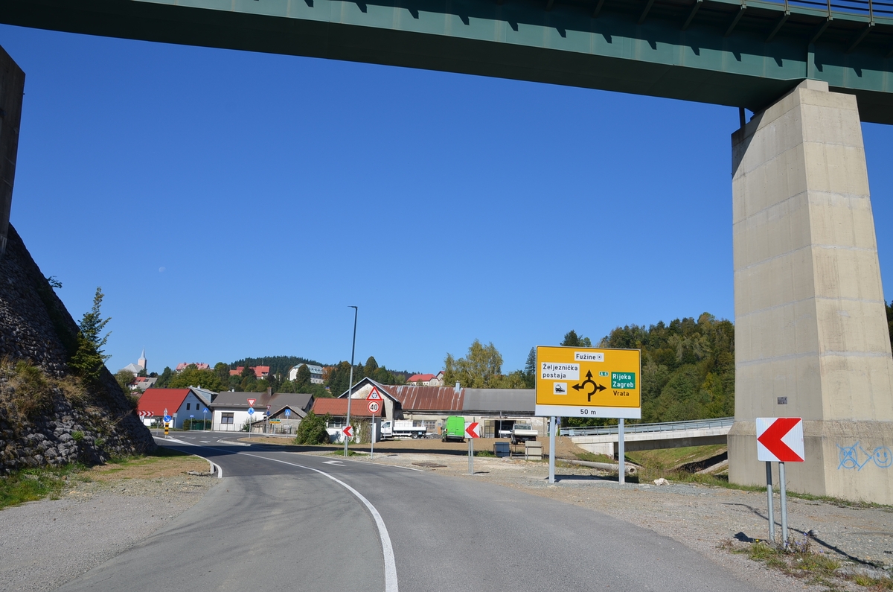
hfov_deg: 62.0
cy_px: 296
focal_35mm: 30
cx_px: 446
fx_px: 743
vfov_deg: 43.4
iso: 100
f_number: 9
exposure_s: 1/320
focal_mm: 20
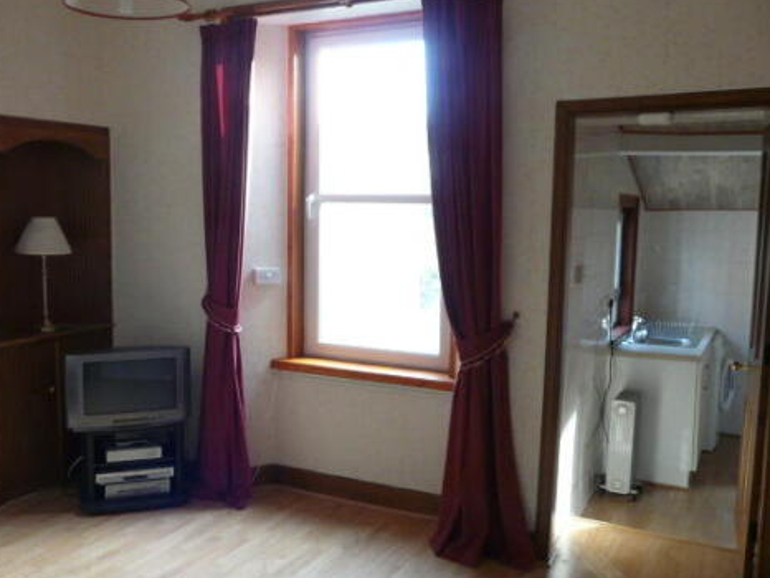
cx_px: 298
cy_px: 300
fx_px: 779
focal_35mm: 35
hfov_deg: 52.2
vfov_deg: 40.7
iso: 200
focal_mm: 4.6
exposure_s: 1/15
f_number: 2.8
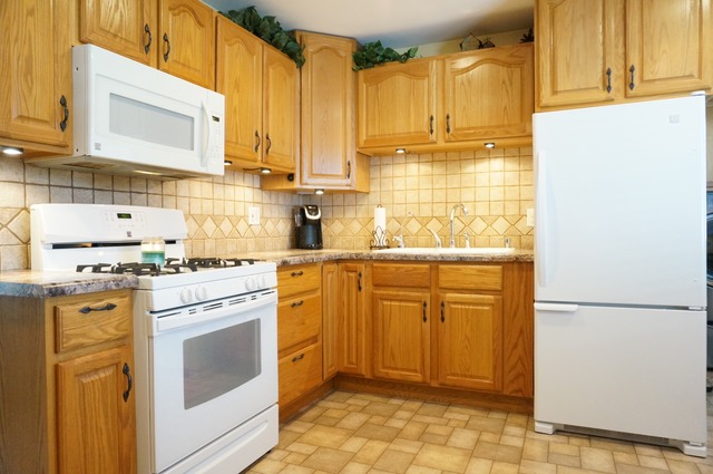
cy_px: 237
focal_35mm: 24
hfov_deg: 73.8
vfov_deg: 53.0
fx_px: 475
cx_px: 356
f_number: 4
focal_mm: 16
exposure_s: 1/60
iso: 2500
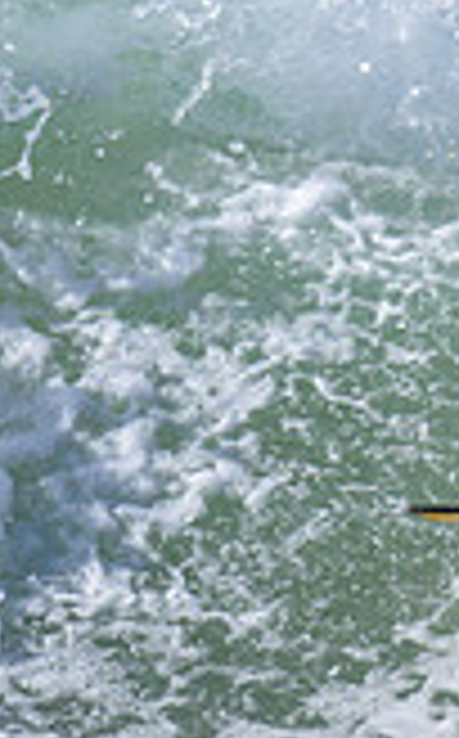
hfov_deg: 0.4
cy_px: 143
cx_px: 1350
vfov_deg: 0.6
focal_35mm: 3661
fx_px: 73533
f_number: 6.3
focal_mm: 800
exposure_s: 1/2000
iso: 360
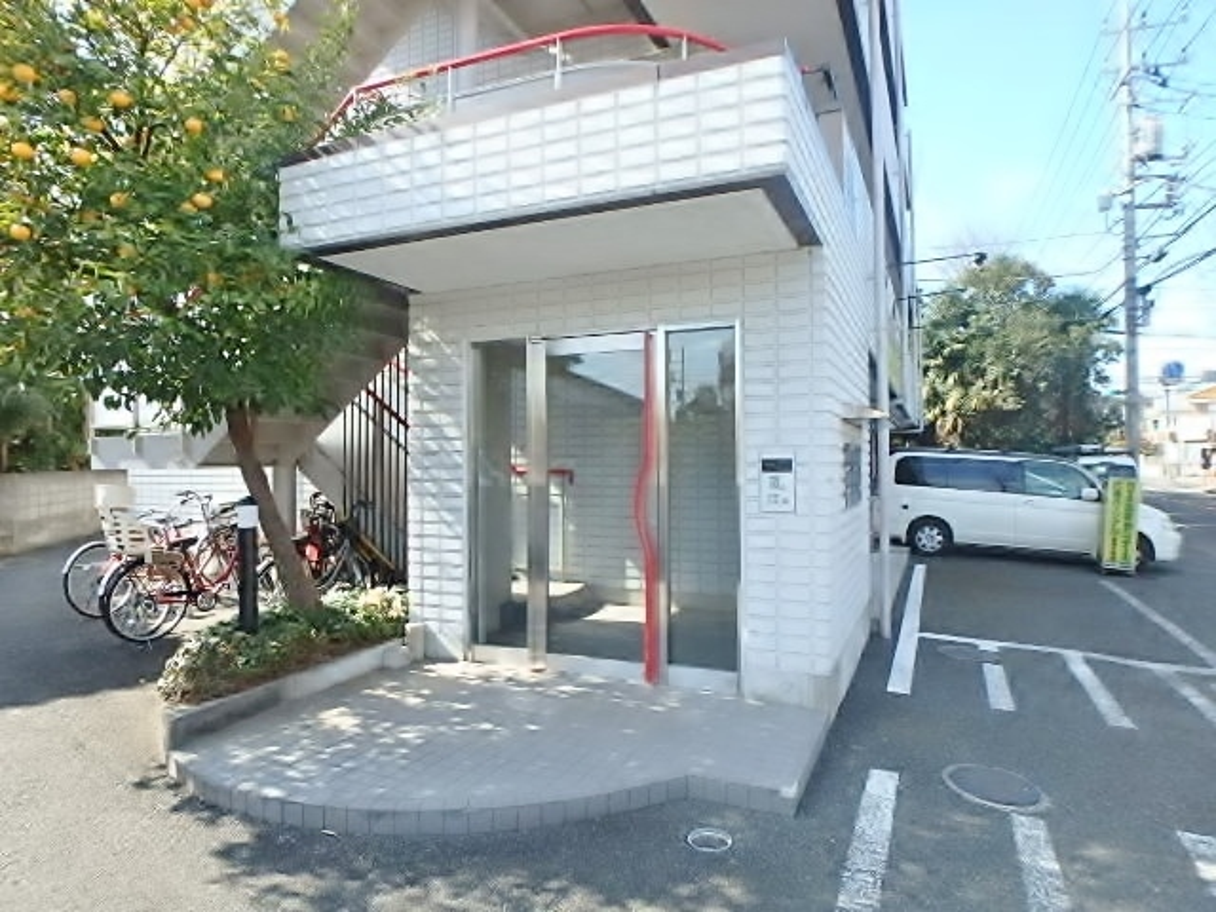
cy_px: 456
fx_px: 738
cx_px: 608
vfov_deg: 63.4
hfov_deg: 79.0
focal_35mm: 21
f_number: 3.5
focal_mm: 3.7
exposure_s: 1/250
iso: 125
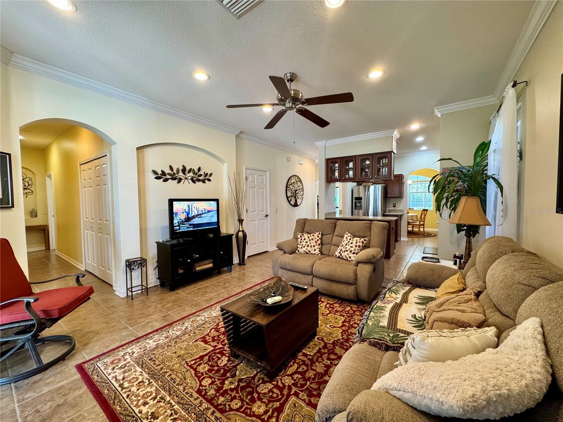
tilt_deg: -3.6
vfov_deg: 85.7
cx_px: 282
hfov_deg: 102.1
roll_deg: +0.7
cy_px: 211
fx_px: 228
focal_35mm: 14
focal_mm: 2.22
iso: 250
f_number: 2.2
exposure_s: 1/60
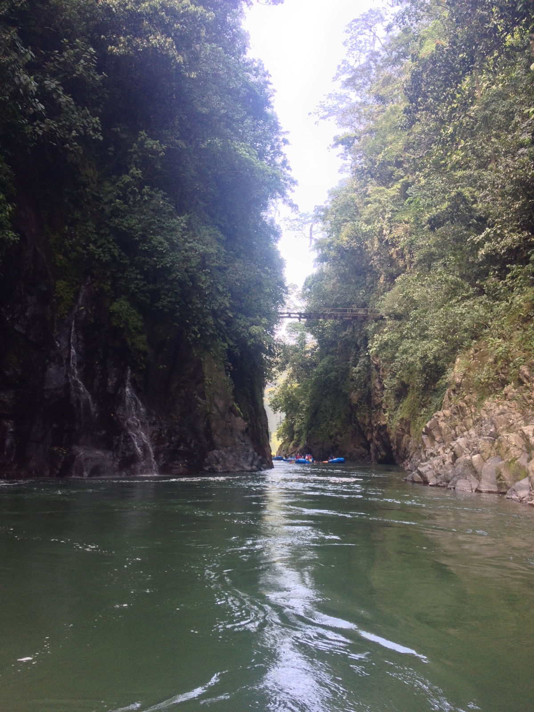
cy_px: 356
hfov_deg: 40.7
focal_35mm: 35
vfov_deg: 52.6
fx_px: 720
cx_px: 267
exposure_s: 1/120
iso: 64
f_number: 2.4
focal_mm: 4.28
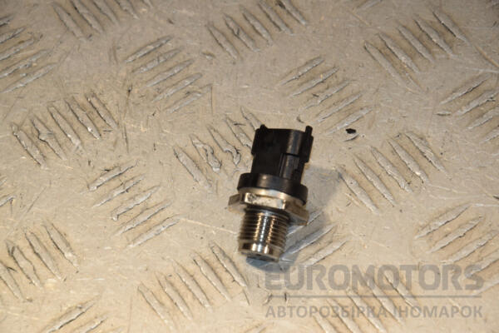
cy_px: 166
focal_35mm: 158
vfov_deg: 8.7
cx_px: 250
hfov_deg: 13.0
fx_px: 2183
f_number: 8
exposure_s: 1/200
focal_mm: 105
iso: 800
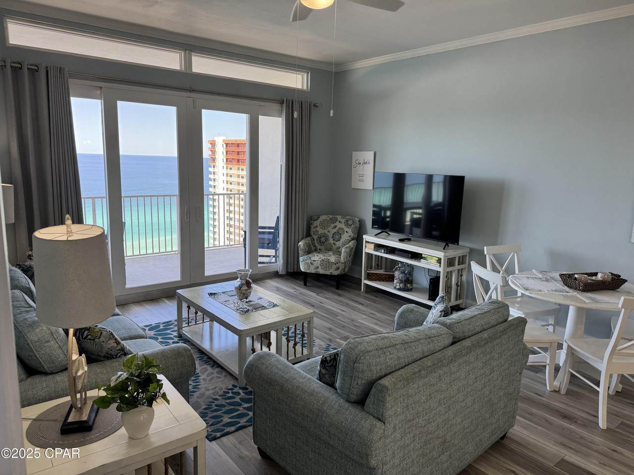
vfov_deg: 56.8
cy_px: 238
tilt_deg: -11.8
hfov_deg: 71.6
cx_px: 317
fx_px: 440
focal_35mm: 24
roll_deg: -1.4
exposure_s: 1/120
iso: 64
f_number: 1.78
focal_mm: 6.76
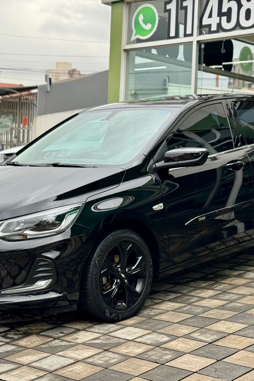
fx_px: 709
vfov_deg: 30.1
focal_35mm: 67
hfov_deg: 20.3
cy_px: 192
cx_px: 126
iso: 80
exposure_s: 1/165
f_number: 1.78
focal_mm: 6.76
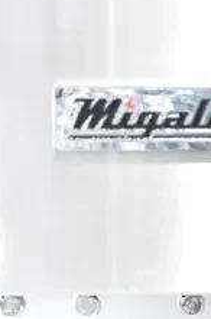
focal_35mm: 150
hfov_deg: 9.1
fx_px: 1323
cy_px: 618
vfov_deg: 12.3
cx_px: 159
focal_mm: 24
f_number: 4
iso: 6400
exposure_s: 1/50
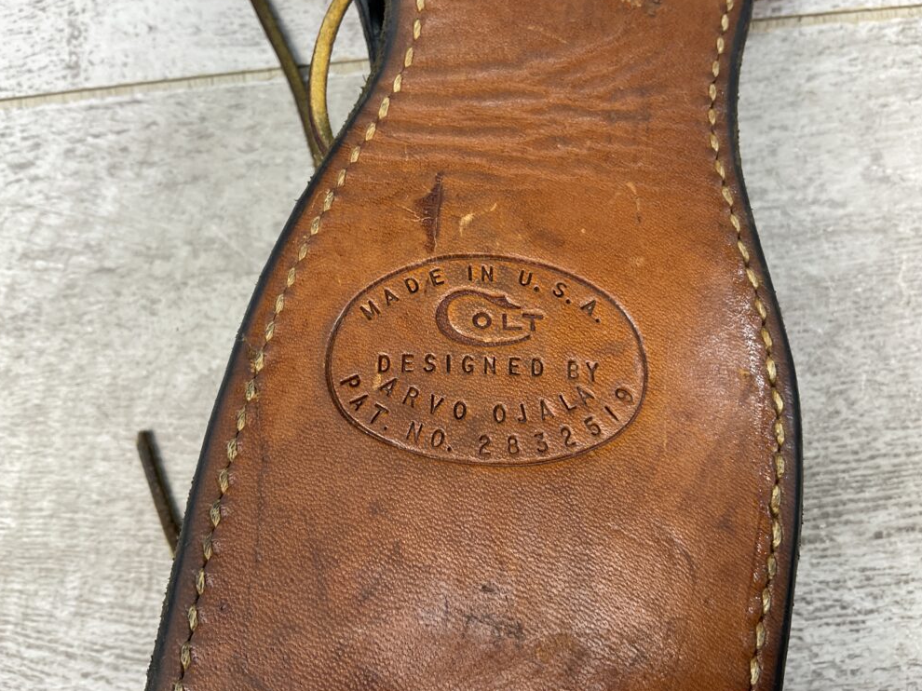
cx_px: 467
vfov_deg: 46.8
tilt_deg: -85.5
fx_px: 799
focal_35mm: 30
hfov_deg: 60.0
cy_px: 346
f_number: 1.8
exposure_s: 1/120
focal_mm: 3
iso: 20
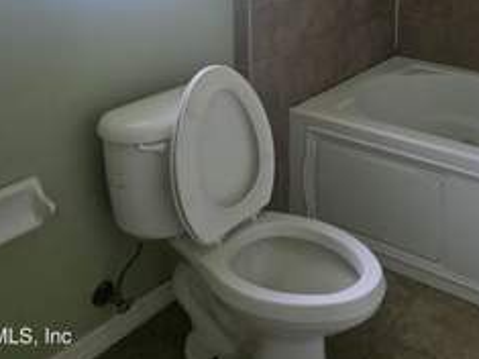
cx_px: 371
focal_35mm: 47
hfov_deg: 39.1
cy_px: 1
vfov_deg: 28.9
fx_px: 650
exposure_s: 1/120
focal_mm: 6.3
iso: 400
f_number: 1.7
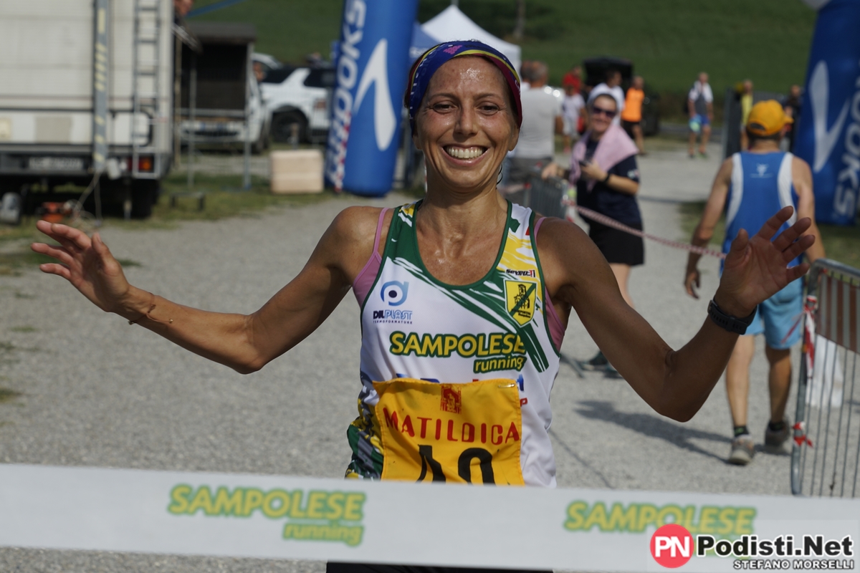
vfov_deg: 13.7
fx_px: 2389
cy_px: 286
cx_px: 430
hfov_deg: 20.4
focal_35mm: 100
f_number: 6.7
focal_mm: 100
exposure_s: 1/500
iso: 100
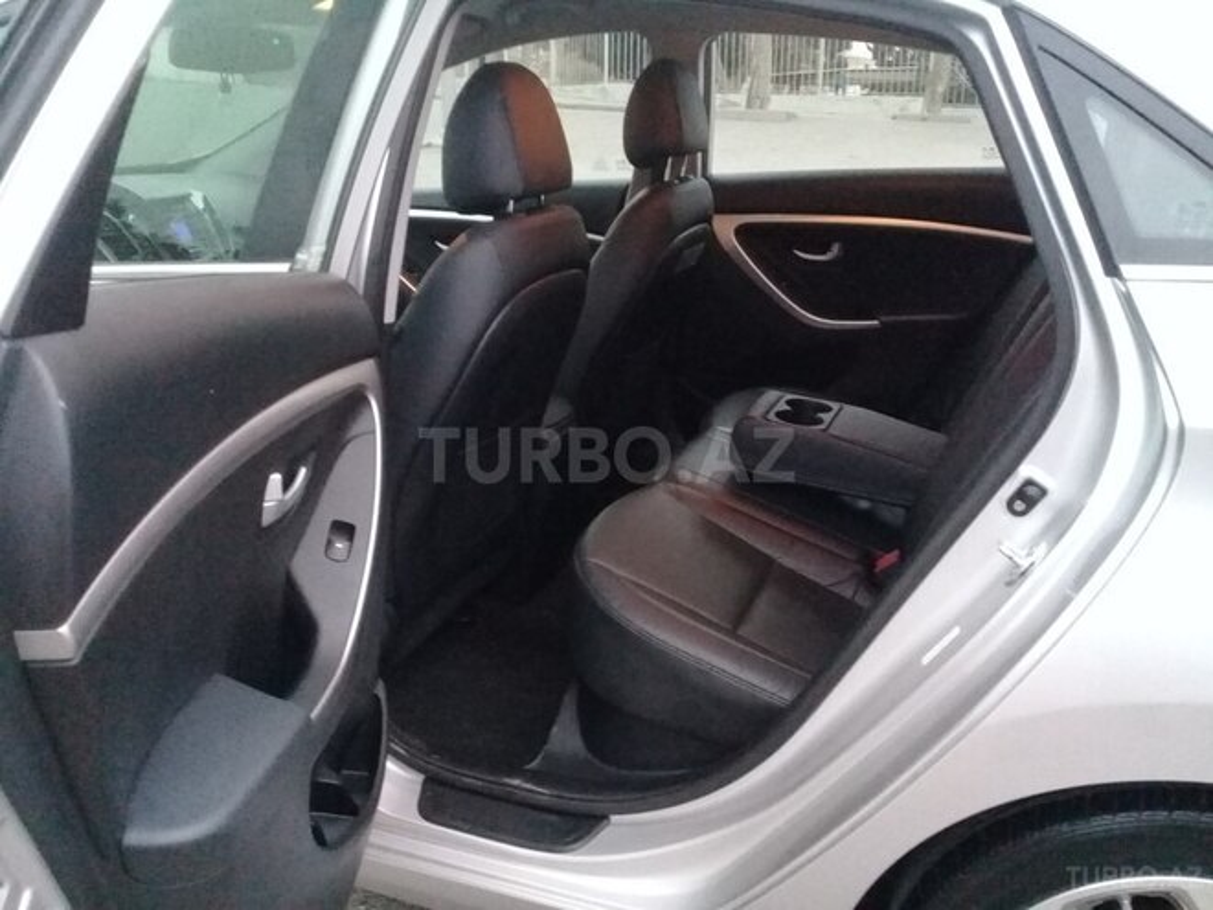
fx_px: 1086
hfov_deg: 58.4
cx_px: 606
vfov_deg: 45.4
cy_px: 455
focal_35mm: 31
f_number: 2.2
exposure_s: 1/17
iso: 640
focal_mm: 3.3
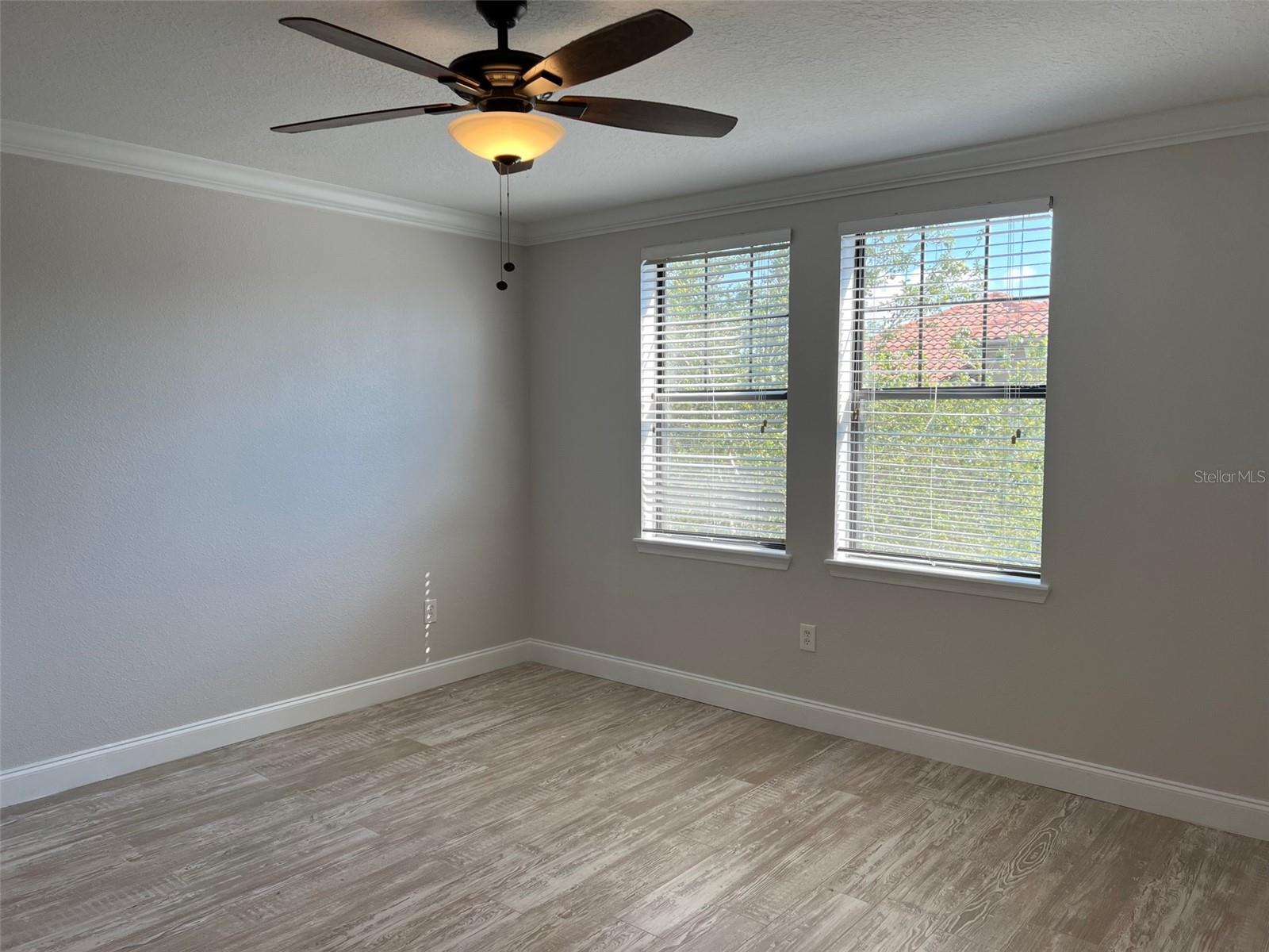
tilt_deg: -4.5
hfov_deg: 67.3
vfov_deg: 53.1
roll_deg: -0.1
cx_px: 634
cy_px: 476
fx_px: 953
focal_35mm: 26
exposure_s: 1/433
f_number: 1.5
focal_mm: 5.7
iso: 50
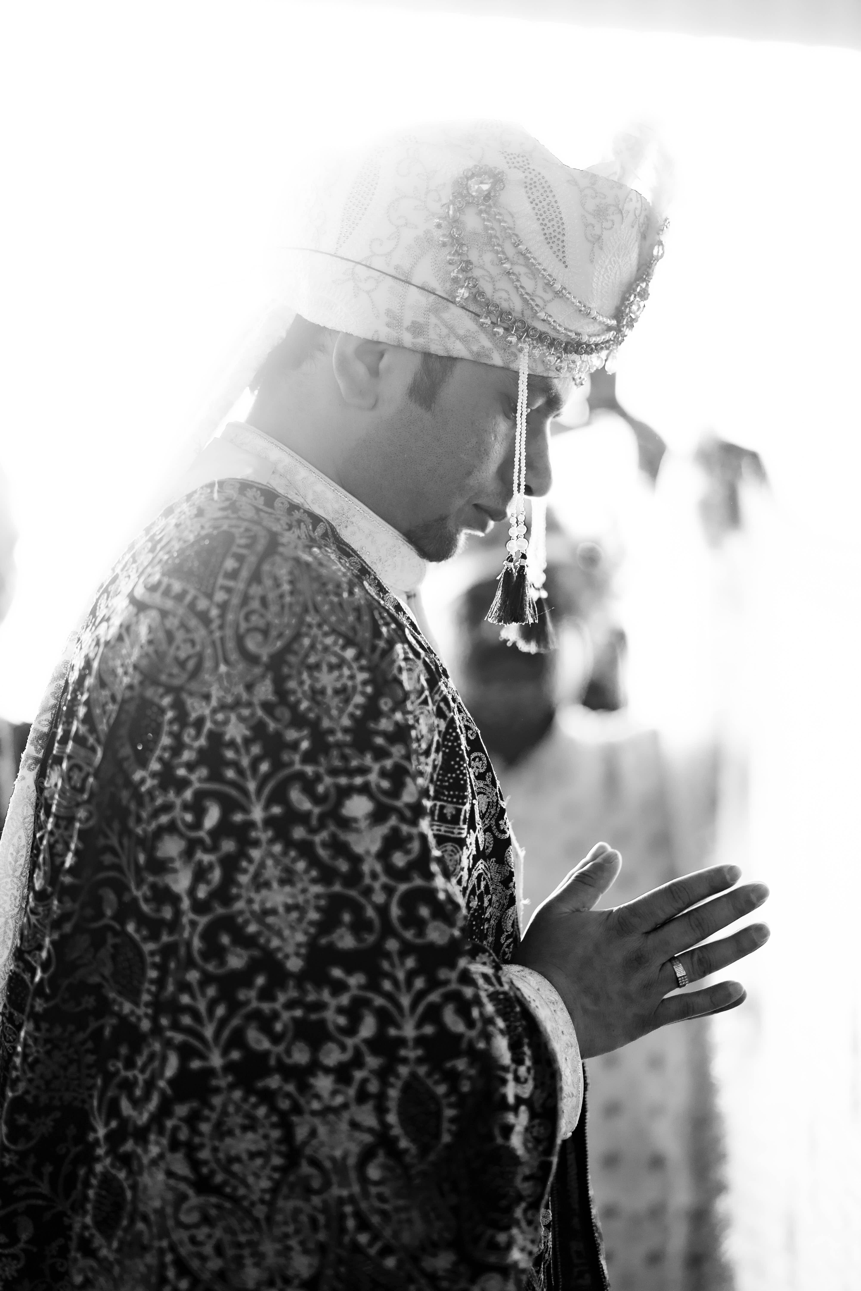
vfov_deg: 23.9
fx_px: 3049
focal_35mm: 85
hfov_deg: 16.1
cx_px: 430
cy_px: 646
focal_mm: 85
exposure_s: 1/400
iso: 200
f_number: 1.8
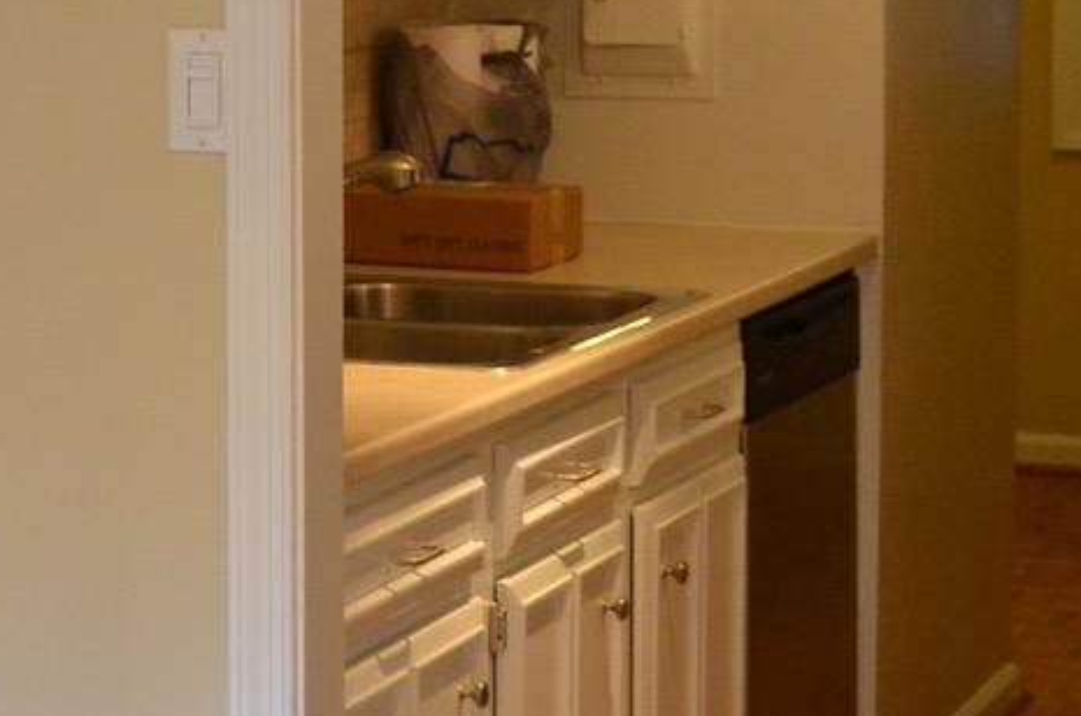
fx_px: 3566
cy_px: 74
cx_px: -849
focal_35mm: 119
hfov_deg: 15.0
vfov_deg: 11.4
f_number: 4
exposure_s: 1/60
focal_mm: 18
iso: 800
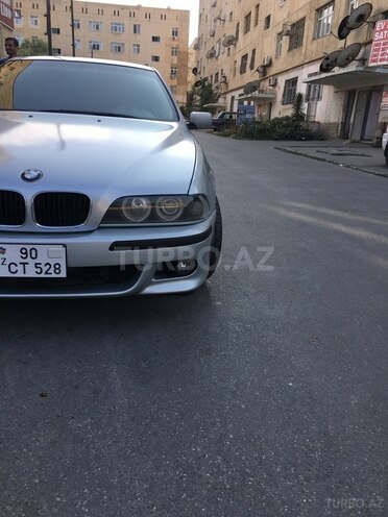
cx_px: 194
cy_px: 258
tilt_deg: -16.1
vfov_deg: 61.7
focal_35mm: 29
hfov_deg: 48.2
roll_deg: -4.5
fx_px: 433
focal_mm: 4.15
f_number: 2.2
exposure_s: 1/541
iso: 25
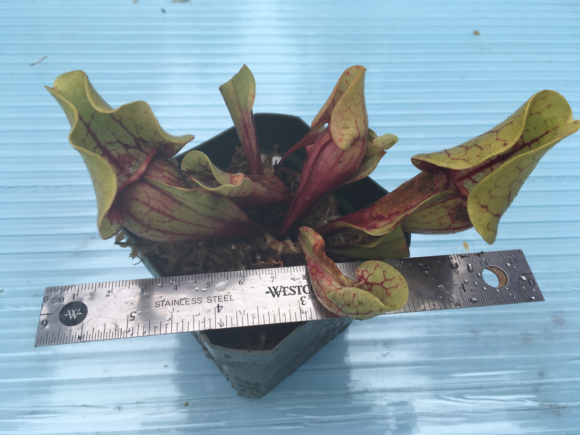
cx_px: 290
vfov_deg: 48.2
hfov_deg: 61.7
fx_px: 486
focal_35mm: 29
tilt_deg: -53.7
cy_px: 218
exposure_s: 1/273
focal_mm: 4.15
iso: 25
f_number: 2.2
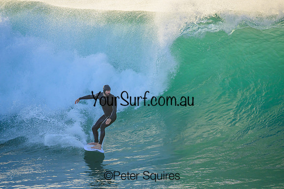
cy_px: 94
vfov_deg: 1.7
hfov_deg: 2.6
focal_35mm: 800
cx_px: 142
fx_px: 6312
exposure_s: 1/2000
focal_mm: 800
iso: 1400
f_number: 6.3
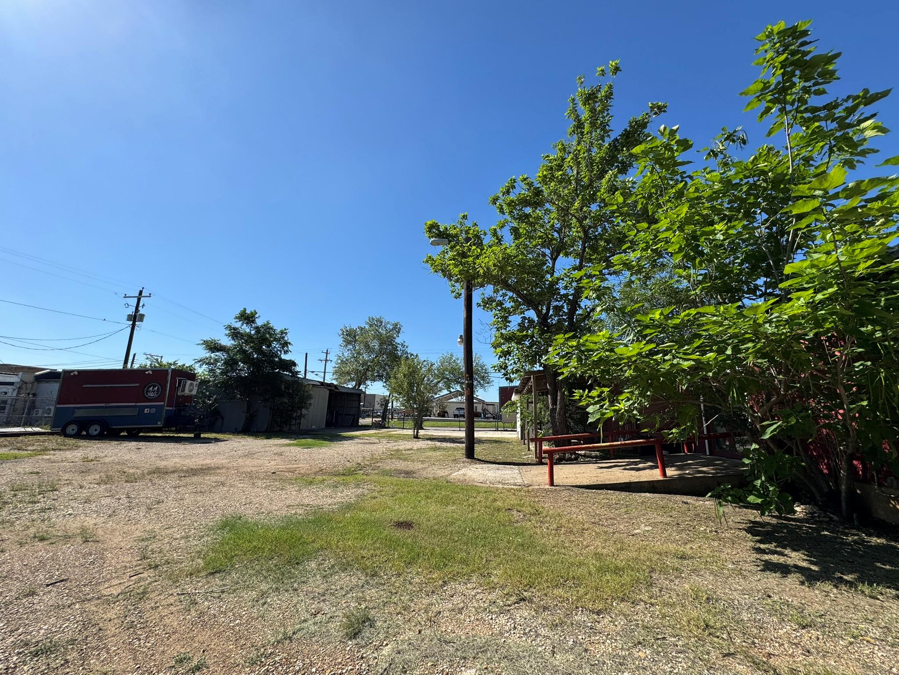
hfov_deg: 102.1
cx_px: 450
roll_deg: -1.4
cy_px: 338
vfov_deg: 85.7
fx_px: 364
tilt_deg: +12.5
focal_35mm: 14
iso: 50
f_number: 2.2
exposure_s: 1/2028
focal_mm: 2.22
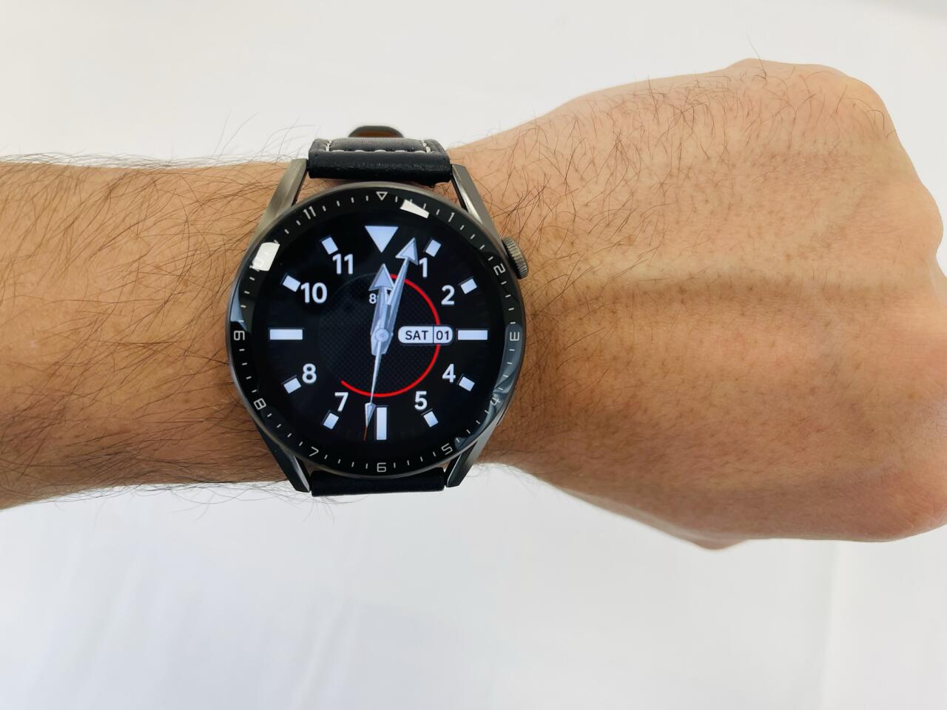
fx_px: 711
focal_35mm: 26
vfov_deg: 53.1
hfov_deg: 67.3
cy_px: 355
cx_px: 474
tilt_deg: -69.5
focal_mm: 5.1
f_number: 1.6
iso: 80
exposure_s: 1/100
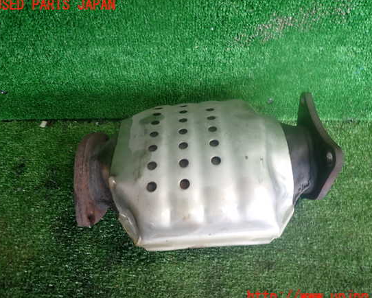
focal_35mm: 27
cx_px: 196
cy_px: 151
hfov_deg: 64.0
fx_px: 297
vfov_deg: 53.2
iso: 200
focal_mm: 4.5
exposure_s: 1/40
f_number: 2
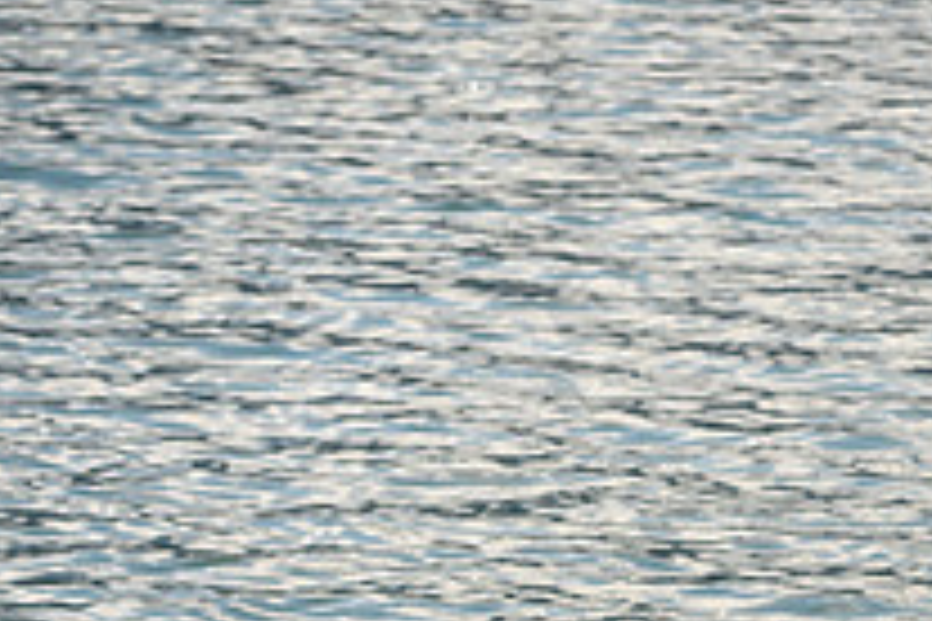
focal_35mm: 308
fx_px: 7973
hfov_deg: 6.7
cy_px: 670
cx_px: 1072
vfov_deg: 4.5
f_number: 6.3
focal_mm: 110
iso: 200
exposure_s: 1/640
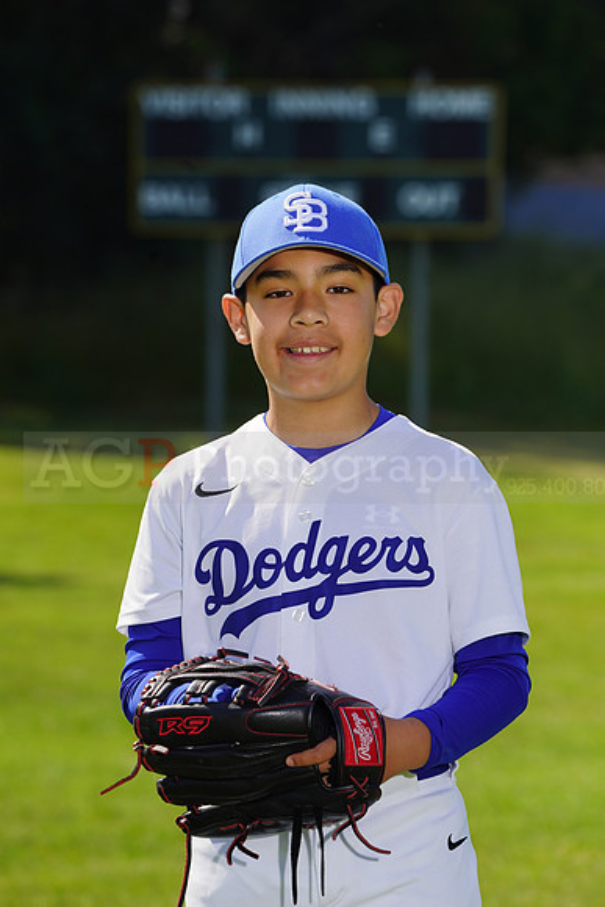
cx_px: 302
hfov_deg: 5.9
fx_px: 5844
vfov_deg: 8.9
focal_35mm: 232
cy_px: 454
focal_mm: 232
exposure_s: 1/250
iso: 100
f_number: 9
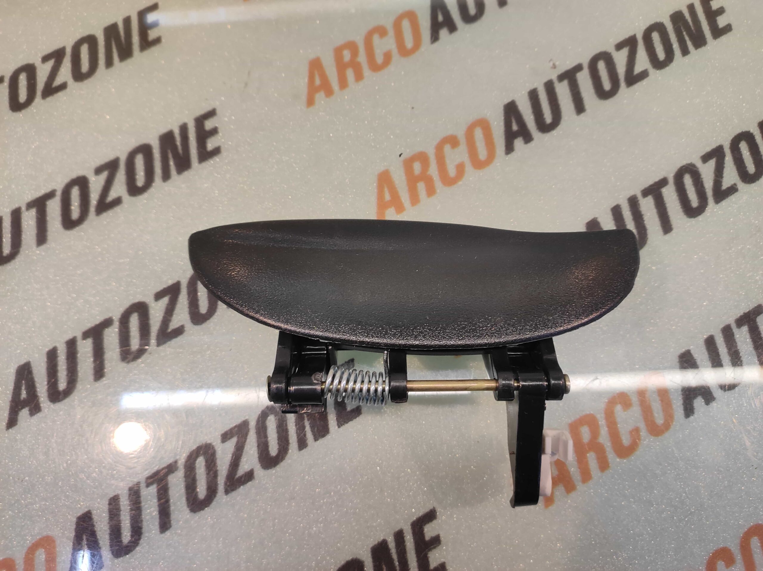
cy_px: 286
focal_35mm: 17
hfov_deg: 91.1
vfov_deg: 74.7
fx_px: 374
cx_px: 382
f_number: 1.79
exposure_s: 1/33
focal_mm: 4.74
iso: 104
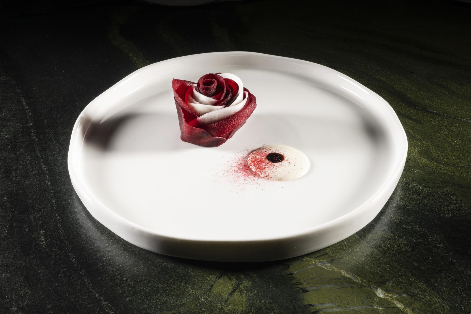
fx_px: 484
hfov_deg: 51.9
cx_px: 236
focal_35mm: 37
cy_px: 157
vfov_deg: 35.9
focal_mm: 37
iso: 80
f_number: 20
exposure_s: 1/125
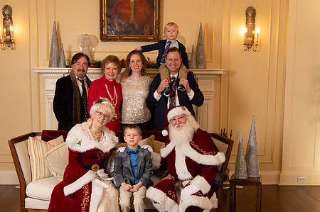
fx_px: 444
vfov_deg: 26.8
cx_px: 147
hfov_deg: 39.6
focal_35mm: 50
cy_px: 132
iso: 1600
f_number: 6.3
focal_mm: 36
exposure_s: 1/200
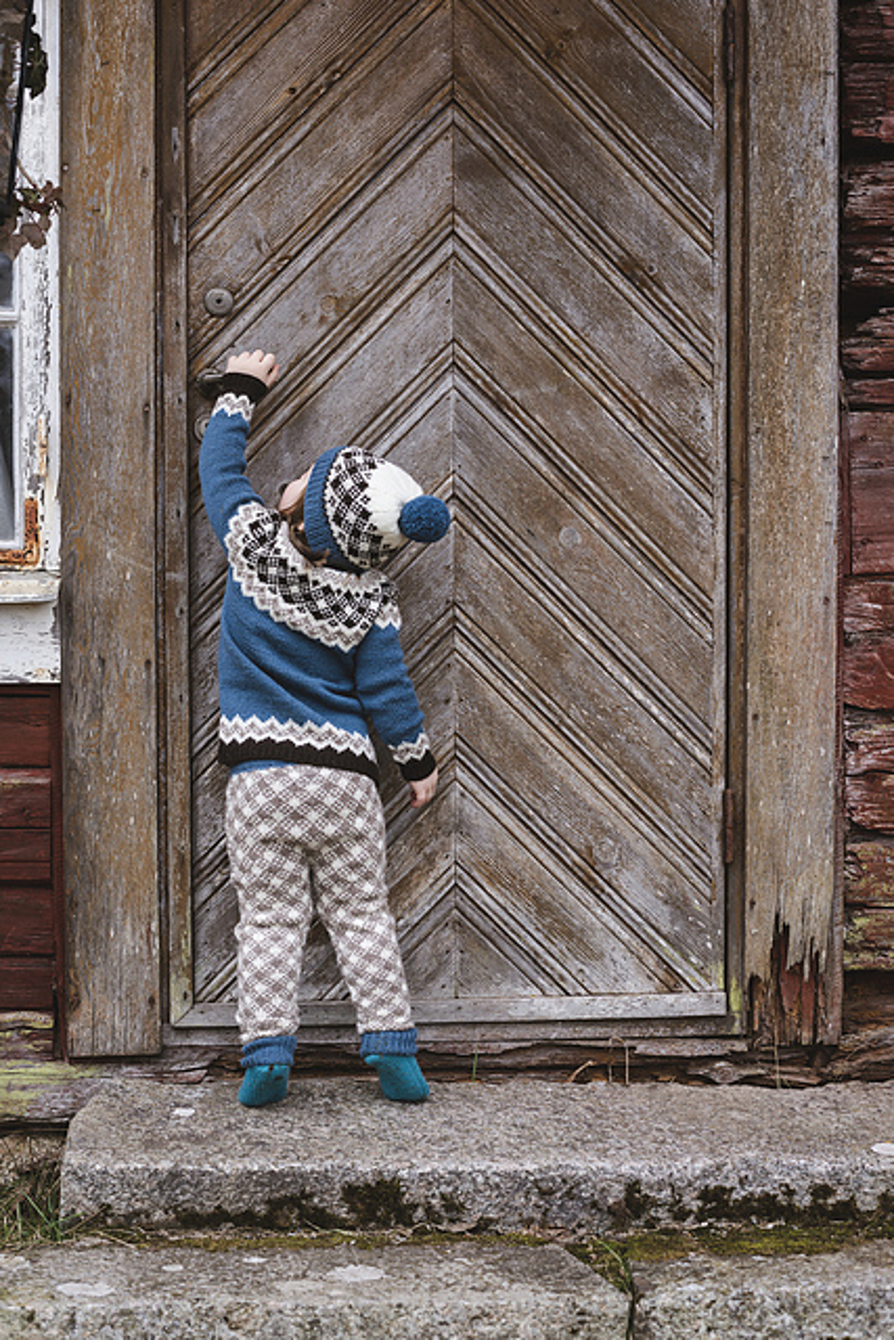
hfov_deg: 27.0
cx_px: 447
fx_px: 1861
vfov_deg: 39.6
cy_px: 670
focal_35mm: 50
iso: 400
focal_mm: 50
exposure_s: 1/200
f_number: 5
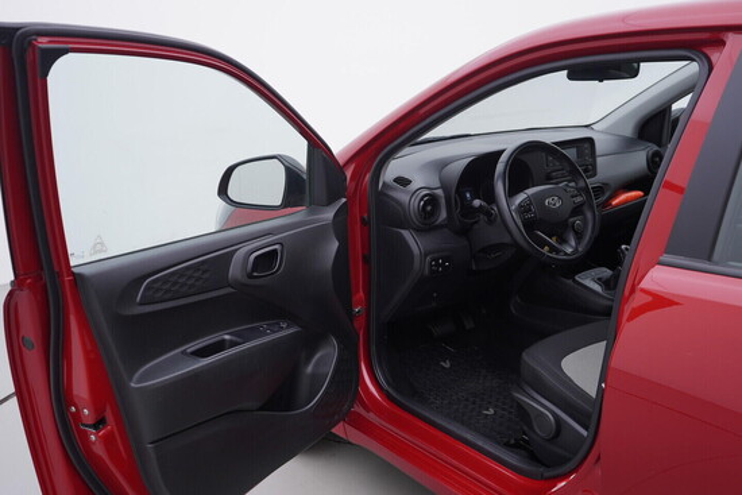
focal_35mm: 36
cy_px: 248
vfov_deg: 36.9
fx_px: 742
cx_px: 371
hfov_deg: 53.1
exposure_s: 1/60
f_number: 3.5
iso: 125
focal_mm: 24
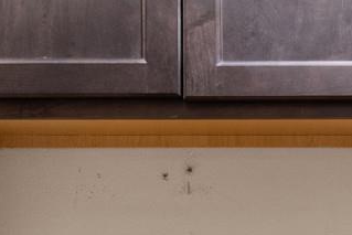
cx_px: 459
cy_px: 353
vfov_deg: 9.5
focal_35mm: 141
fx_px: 1379
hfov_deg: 14.0
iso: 250
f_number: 9
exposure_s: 2
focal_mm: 12
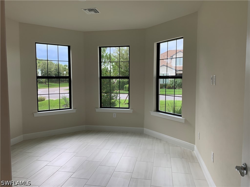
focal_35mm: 26
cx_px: 125
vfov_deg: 53.1
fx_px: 188
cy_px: 94
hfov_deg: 67.3
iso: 50
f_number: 1.8
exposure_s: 1/60
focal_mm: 4.25
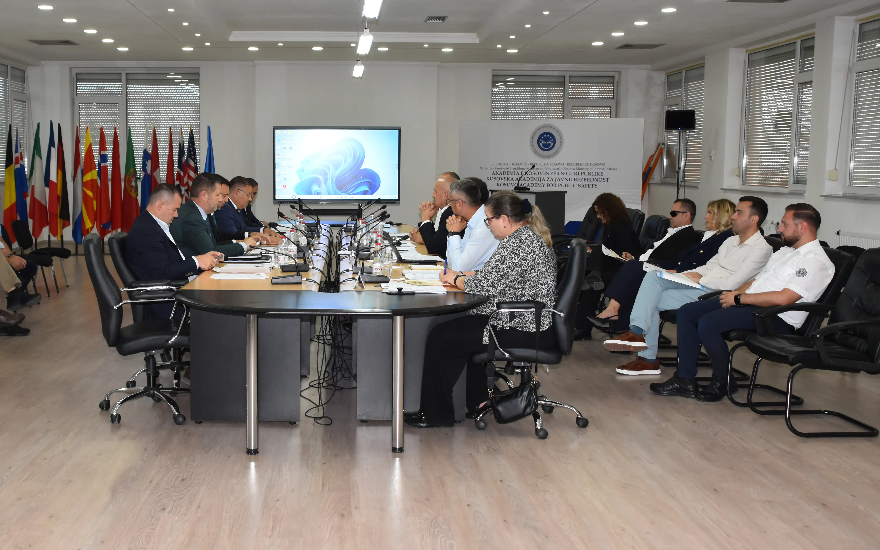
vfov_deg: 30.5
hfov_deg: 46.8
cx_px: 333
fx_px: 1007
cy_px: 280
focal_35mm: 42
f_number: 4.5
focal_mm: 22
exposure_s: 1/100
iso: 800
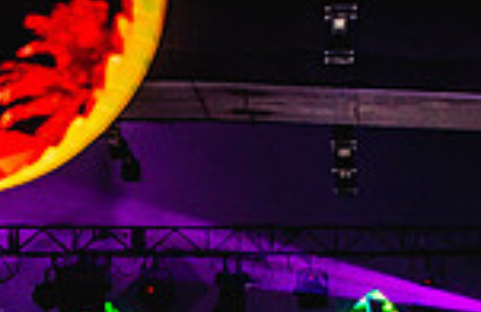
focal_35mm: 315
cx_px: 347
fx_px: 4174
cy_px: 493
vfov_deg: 4.3
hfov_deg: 6.6
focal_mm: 80
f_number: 3.2
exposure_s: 1/200
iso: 1250
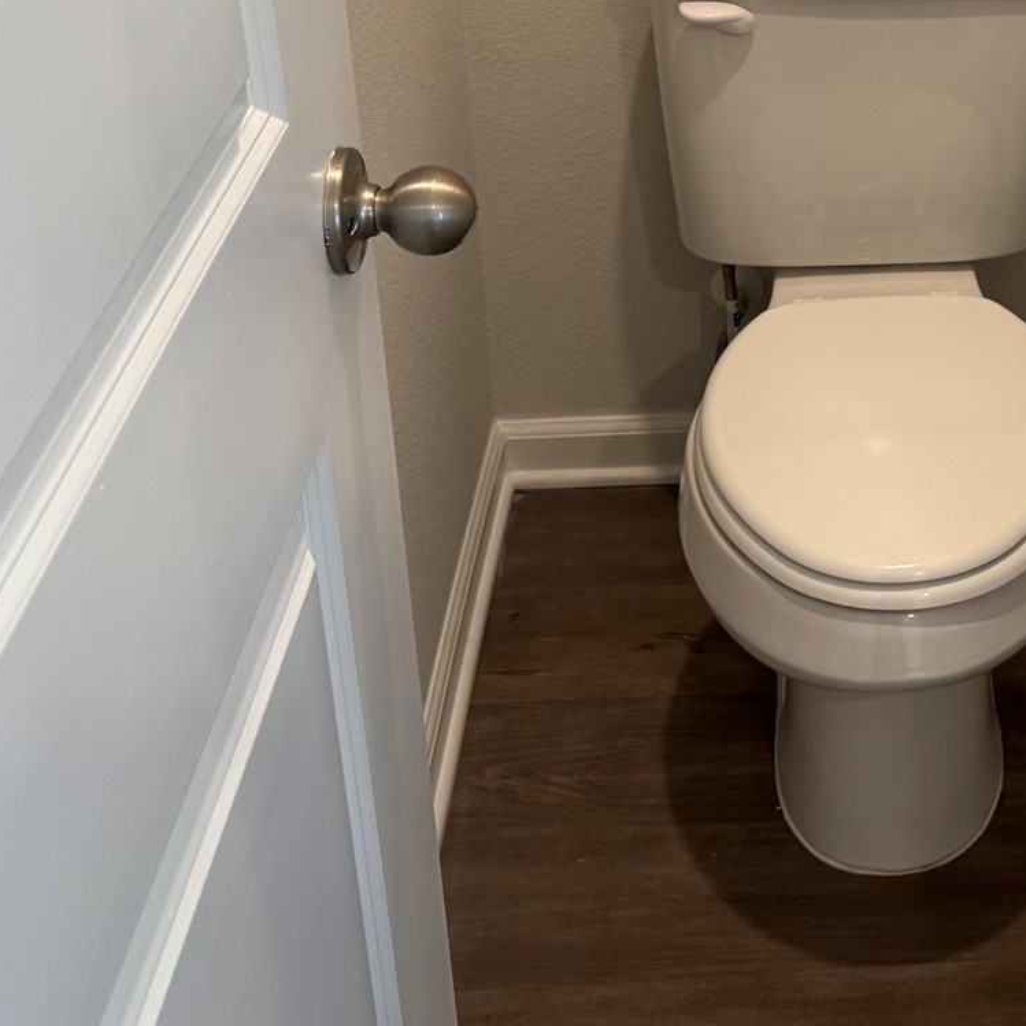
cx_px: 1045
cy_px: 62
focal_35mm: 58
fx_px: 1945
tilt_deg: -24.7
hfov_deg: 27.7
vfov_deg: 28.2
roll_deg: -3.5
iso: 200
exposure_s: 1/120
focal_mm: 6.76
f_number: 1.78
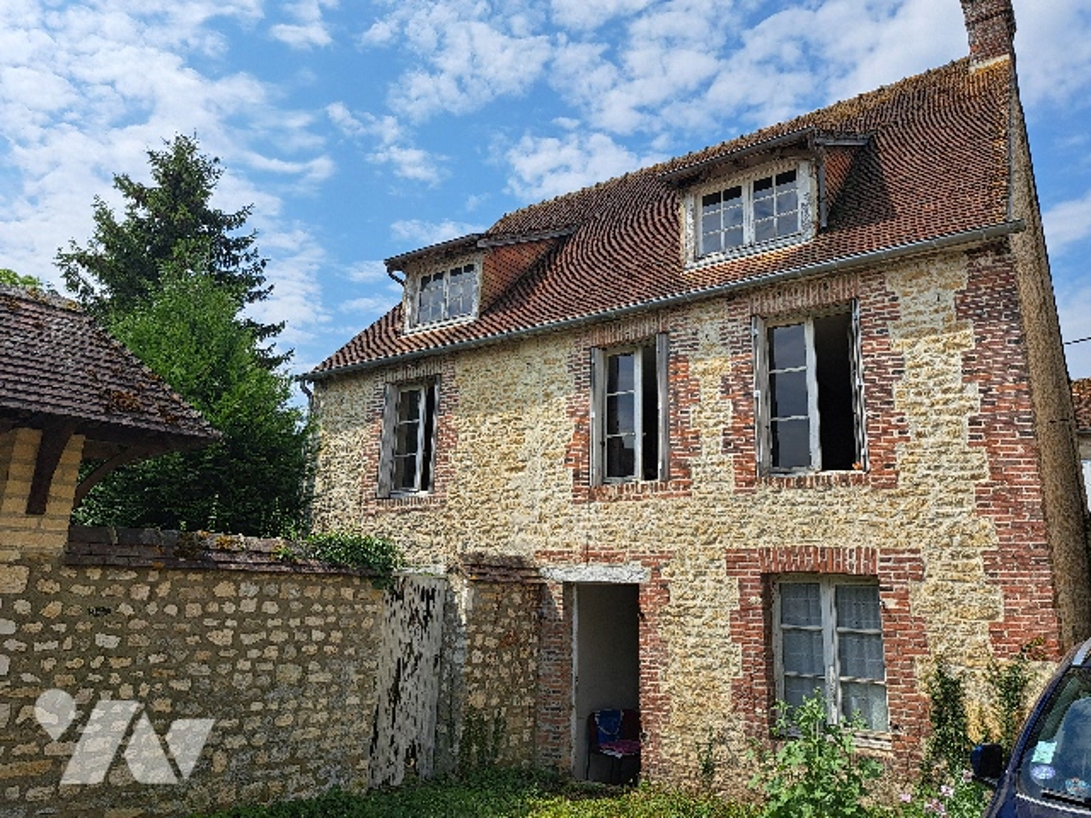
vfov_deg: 56.8
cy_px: 409
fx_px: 756
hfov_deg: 71.6
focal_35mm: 24
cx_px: 546
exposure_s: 1/1828
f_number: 1.8
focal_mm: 5.23
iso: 50
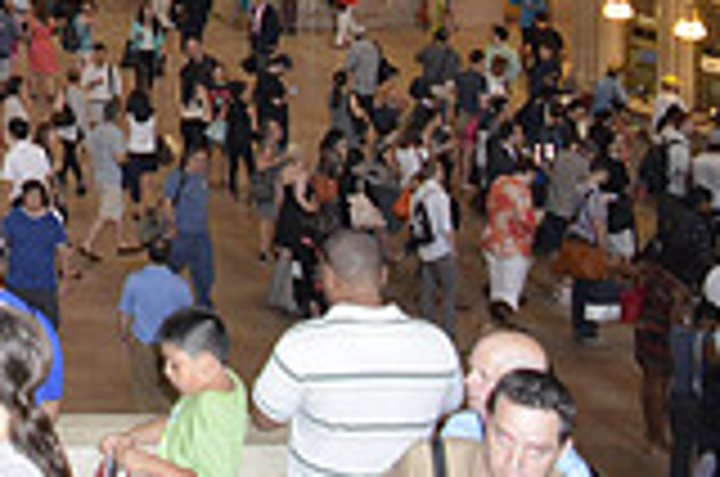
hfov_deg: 17.6
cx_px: -495
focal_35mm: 98
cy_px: -338
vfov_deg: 12.8
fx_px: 1956
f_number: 3.5
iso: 1600
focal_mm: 18
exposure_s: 1/60
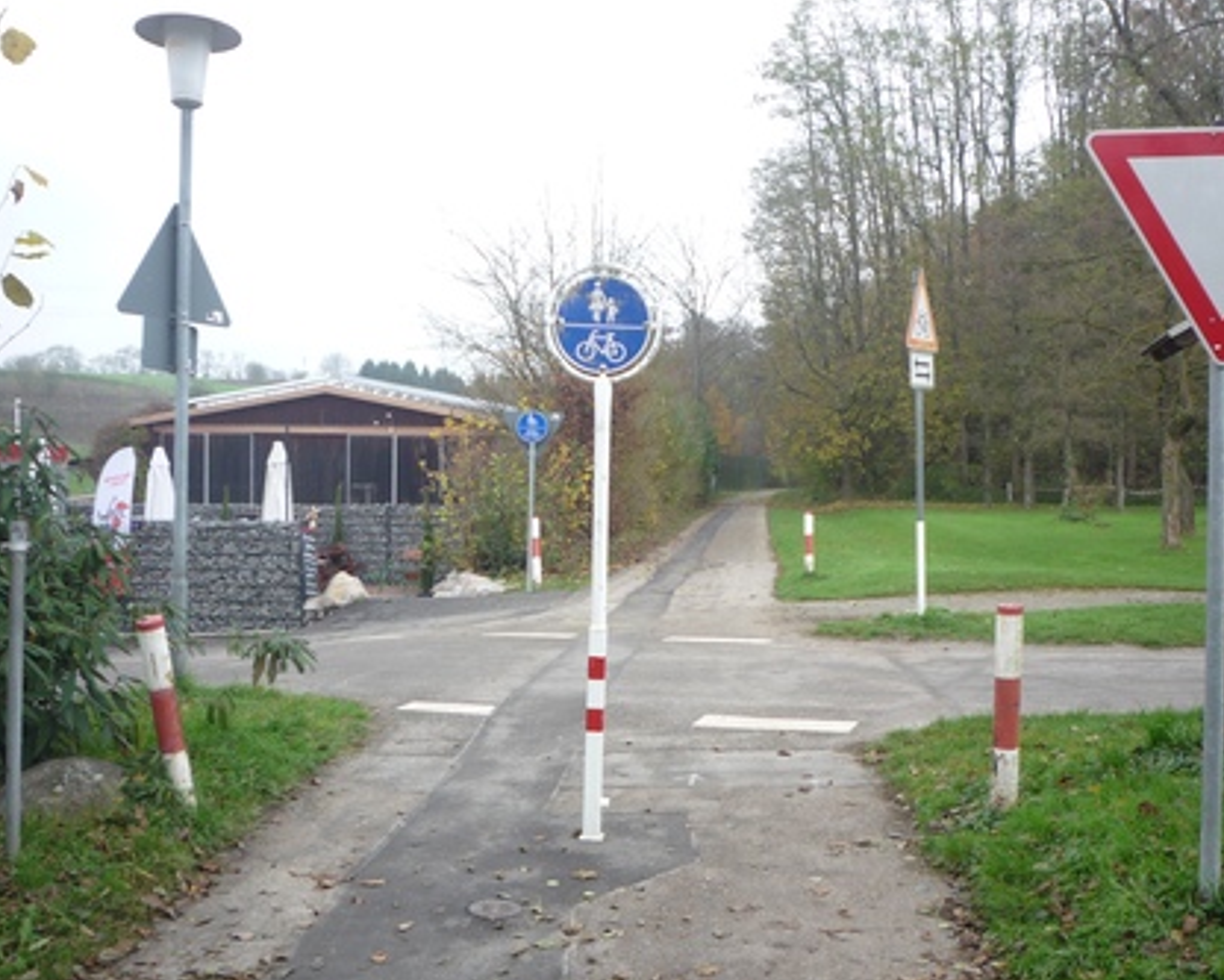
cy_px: 521
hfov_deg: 50.2
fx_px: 1304
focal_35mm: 36
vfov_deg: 41.1
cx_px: 677
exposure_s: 1/100
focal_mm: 5.2
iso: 100
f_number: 3.3
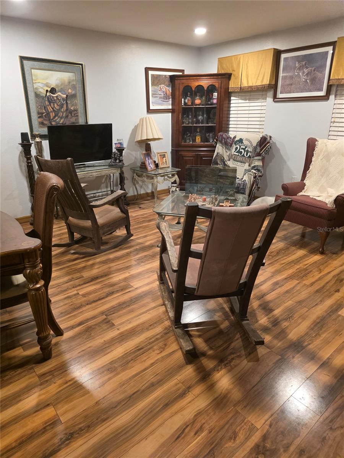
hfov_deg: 58.9
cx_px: 172
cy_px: 229
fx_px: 305
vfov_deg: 73.9
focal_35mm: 23
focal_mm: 6.3
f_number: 1.7
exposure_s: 1/120
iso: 800
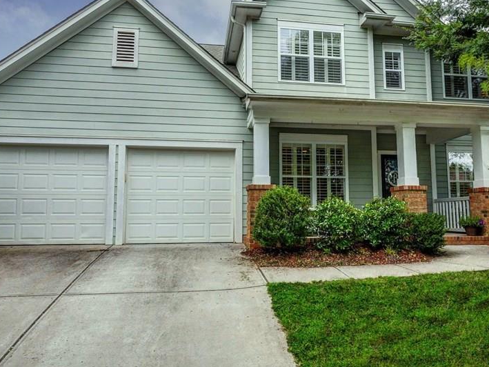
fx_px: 367
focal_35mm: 26
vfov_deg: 51.9
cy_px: 116
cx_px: 299
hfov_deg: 66.5
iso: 400
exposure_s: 1/160
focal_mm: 9
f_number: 6.3
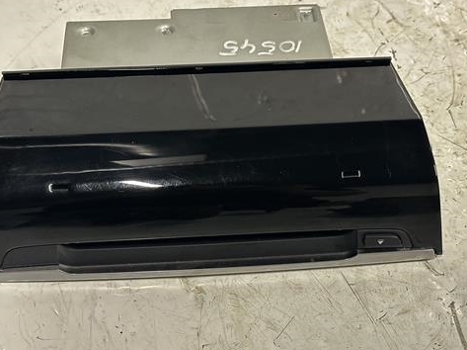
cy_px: 159
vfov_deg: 22.6
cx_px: 225
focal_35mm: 65
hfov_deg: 29.8
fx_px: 876
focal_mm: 6.86
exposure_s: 1/33
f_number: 1.78
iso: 500
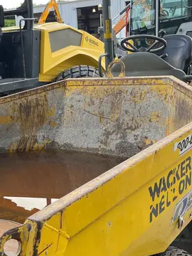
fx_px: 392
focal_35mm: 53
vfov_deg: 36.0
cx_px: 65
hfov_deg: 27.4
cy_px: 155
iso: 50
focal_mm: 5.1
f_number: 1.6
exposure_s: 1/304
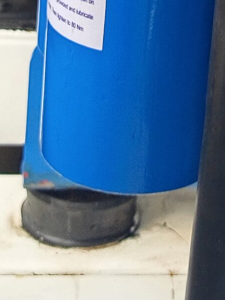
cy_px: -65
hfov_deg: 9.6
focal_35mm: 152
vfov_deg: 12.7
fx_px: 1316
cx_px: 263
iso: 159
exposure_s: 1/50
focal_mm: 5.24
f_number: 1.7
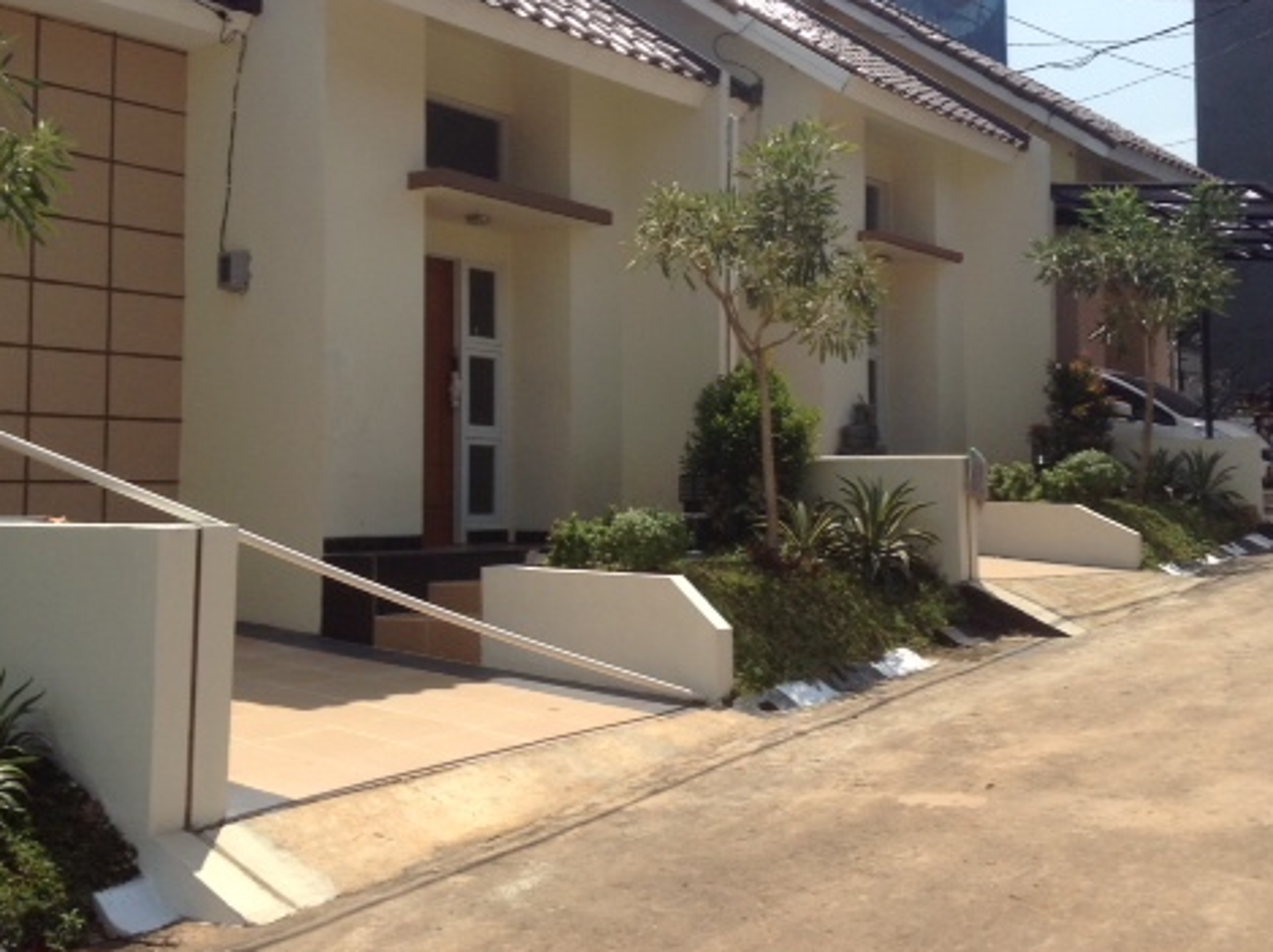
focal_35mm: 45
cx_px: 703
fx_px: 1654
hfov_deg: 42.1
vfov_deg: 32.0
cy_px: 380
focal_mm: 3.3
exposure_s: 1/1287
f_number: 2.4
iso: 32
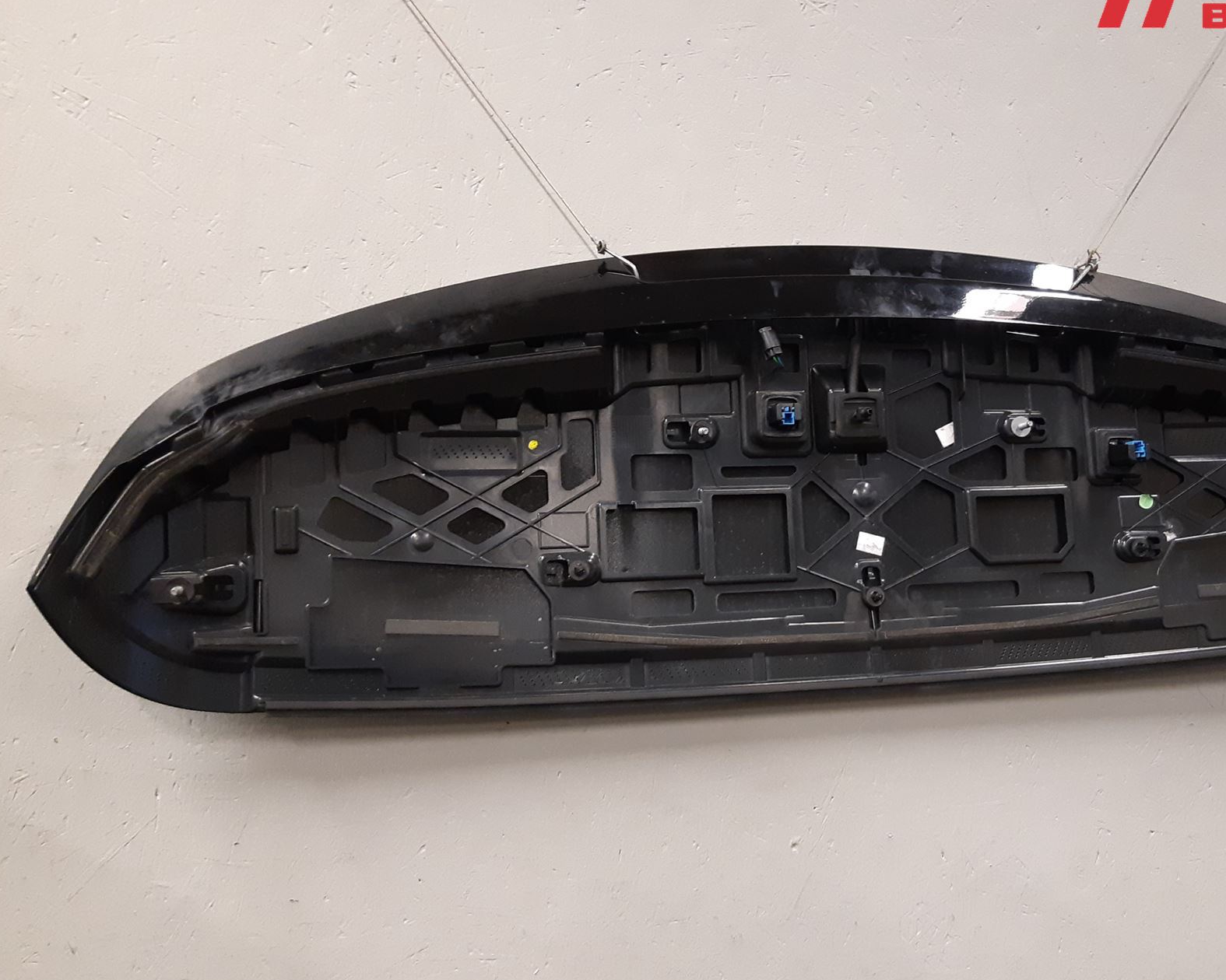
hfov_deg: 53.5
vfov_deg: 44.5
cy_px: 494
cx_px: 778
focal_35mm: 33
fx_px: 1197
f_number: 1.7
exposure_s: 1/50
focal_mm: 3.93
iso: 320
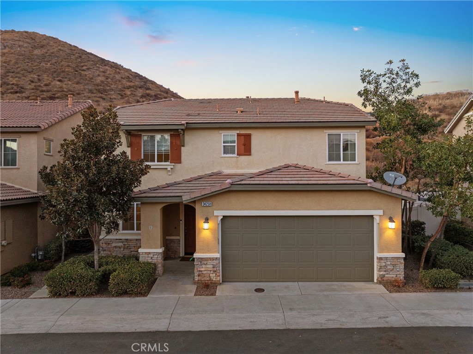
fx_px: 328
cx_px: 236
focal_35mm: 24
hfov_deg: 71.6
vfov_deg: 56.7
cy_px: 177
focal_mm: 12.29
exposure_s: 1/50
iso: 400
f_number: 4
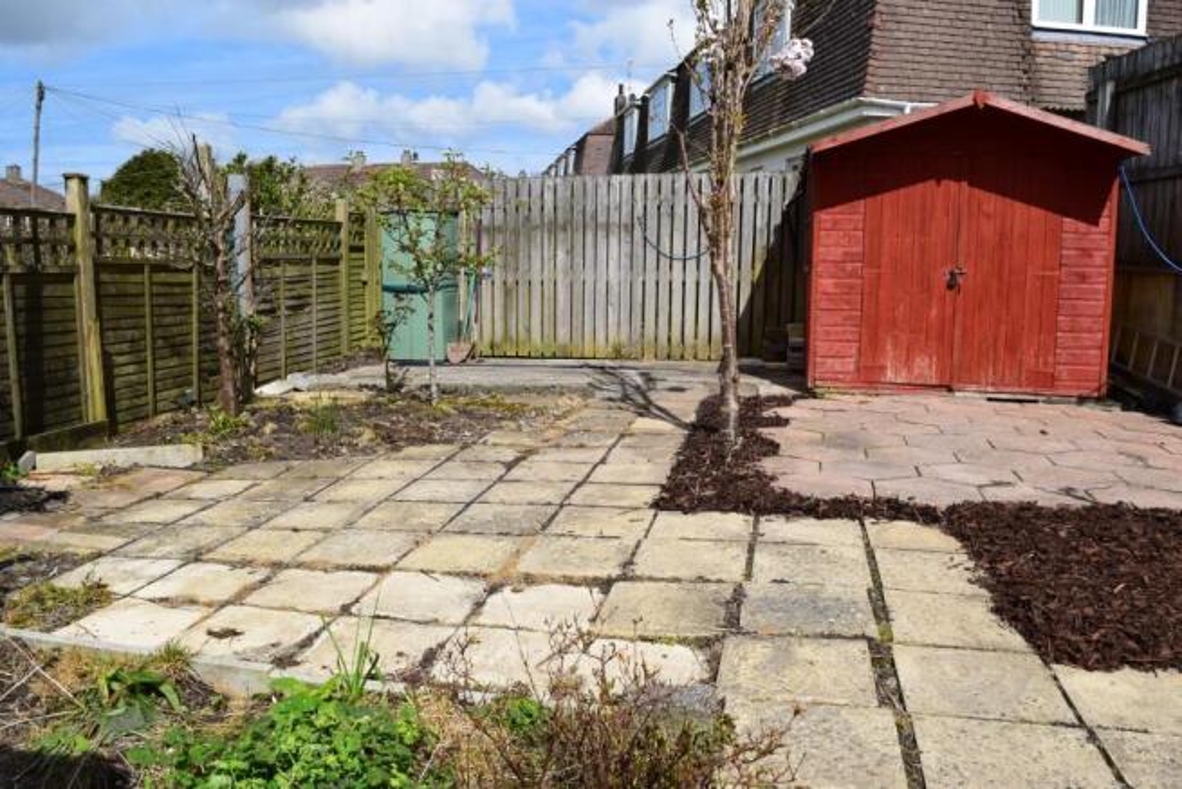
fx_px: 887
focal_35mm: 27
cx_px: 591
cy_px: 394
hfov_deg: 67.4
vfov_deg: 48.0
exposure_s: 1/500
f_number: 11
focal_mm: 18
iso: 360
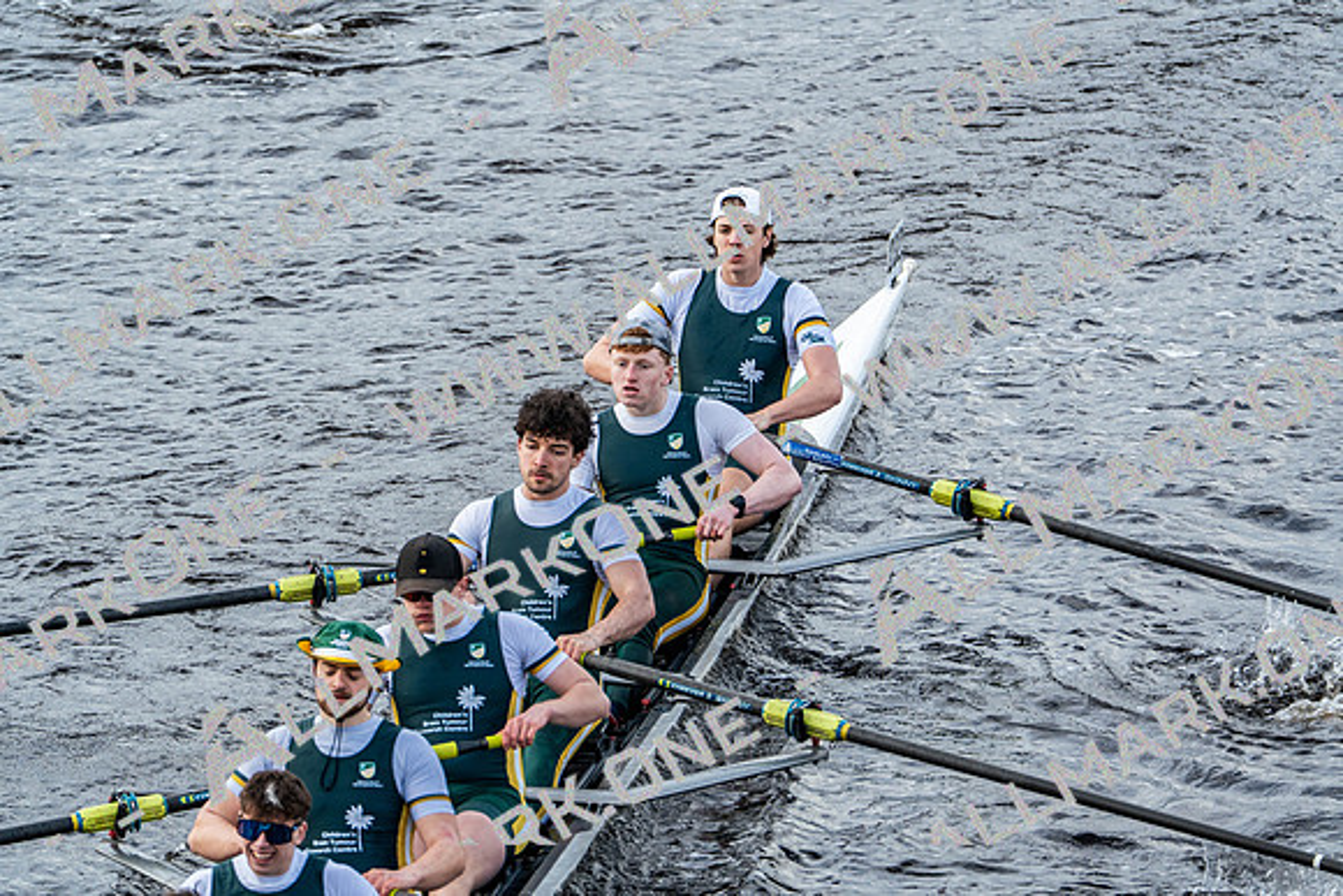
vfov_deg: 2.8
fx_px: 18656
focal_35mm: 500
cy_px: 448
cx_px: 672
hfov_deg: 4.1
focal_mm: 500
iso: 800
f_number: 6.3
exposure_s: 1/1250
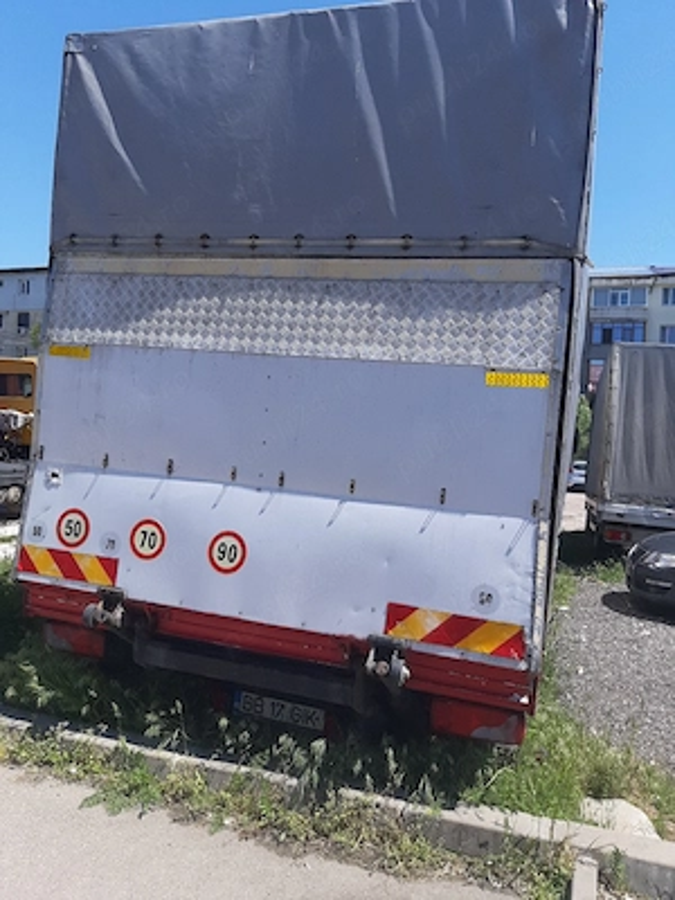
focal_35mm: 27
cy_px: 450
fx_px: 702
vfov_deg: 65.3
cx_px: 338
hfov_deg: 51.4
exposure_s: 1/2500
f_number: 1.7
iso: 40
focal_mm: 3.93
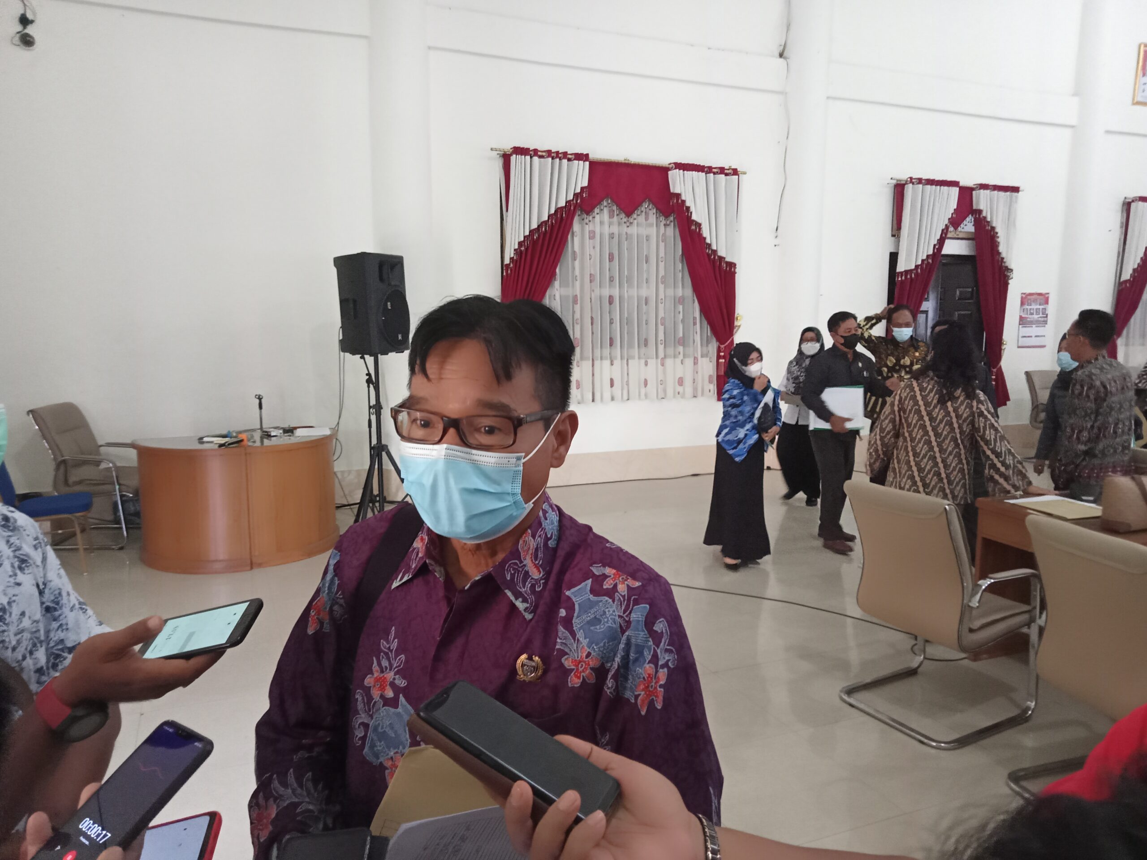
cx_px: 574
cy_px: 430
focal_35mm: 28
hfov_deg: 63.4
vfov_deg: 49.7
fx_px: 928
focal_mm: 3.65
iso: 1094
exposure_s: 1/25
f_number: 2.2
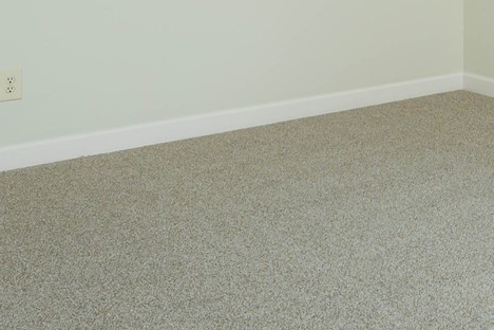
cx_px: 592
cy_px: -100
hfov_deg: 27.3
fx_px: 892
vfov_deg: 19.3
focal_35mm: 65
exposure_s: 1/50
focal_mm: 14
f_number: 10
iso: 320
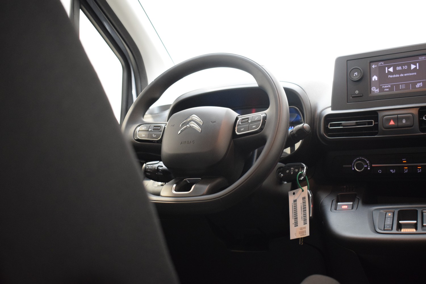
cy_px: 142
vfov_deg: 34.2
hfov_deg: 49.6
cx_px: 213
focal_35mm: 39
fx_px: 461
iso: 2500
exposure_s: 1/30
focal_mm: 26
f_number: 4
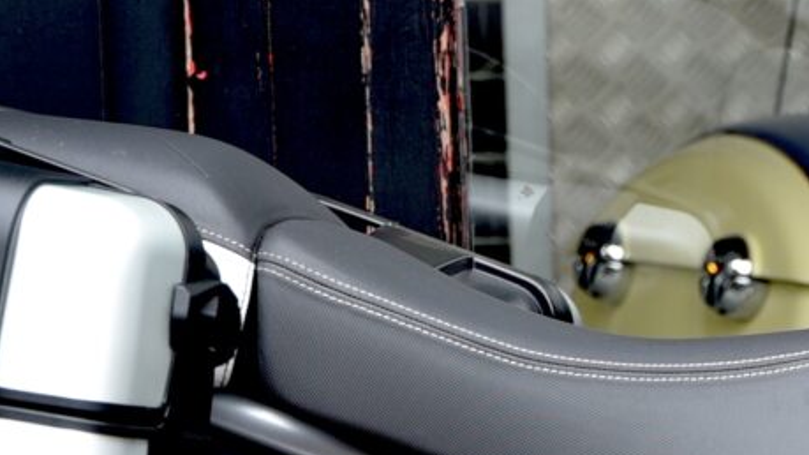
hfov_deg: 5.6
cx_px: 1153
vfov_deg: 3.2
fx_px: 8150
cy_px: 544
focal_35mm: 380
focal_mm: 65
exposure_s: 1/80
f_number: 4.5
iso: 100
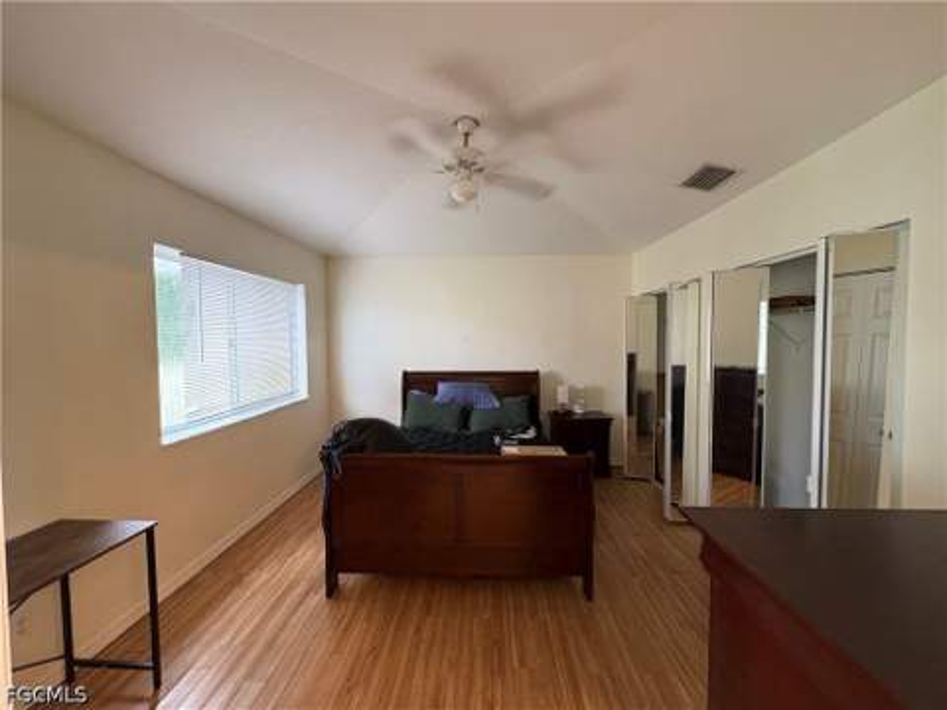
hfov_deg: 102.1
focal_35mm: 14
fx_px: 383
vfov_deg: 85.7
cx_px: 474
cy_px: 355
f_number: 2.2
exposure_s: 1/60
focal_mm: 2.22
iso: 500
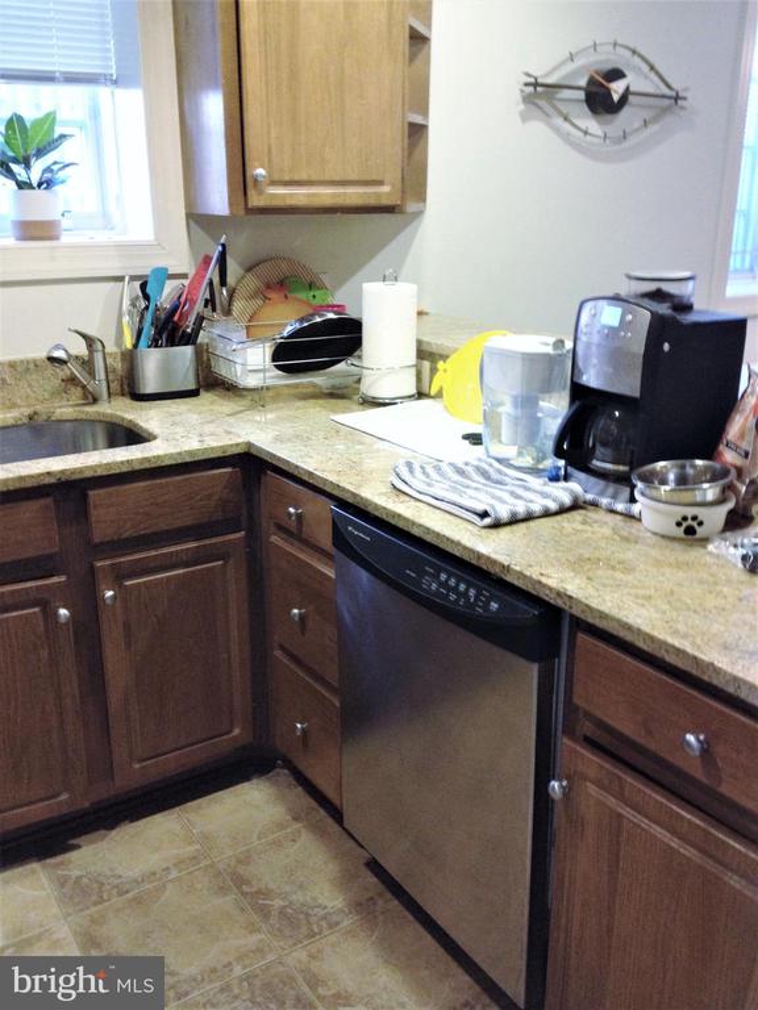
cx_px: 379
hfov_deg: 40.7
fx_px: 1022
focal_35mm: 35
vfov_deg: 52.6
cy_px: 505
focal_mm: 4.28
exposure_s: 1/20
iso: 200
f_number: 2.4
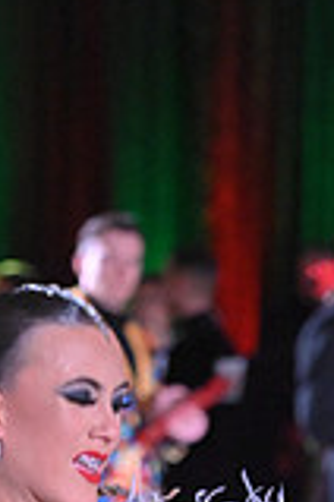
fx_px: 6095
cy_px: 871
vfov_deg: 4.7
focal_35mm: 438
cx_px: 427
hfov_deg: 3.1
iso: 5000
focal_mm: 120
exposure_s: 1/400
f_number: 5
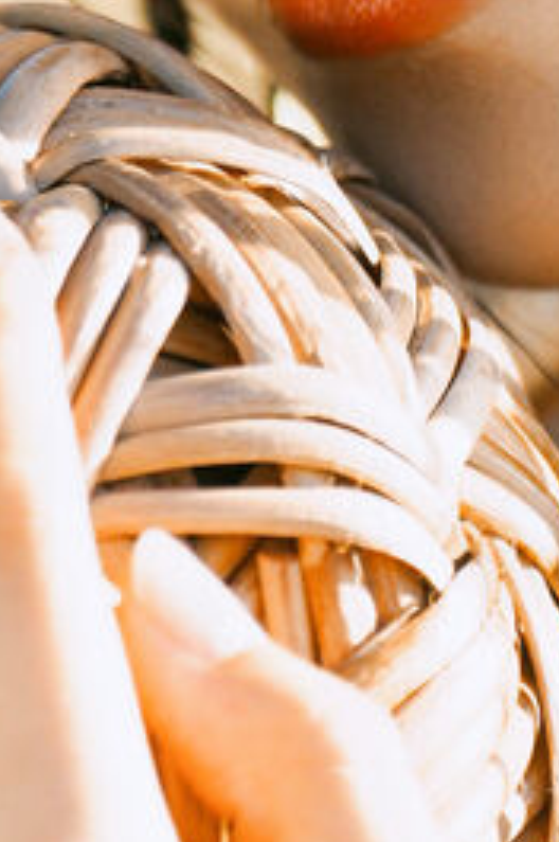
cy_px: 365
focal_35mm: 1224
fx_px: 28582
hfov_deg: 1.1
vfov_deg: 1.7
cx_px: 375
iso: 400
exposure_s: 1/2500
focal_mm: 180
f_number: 2.8
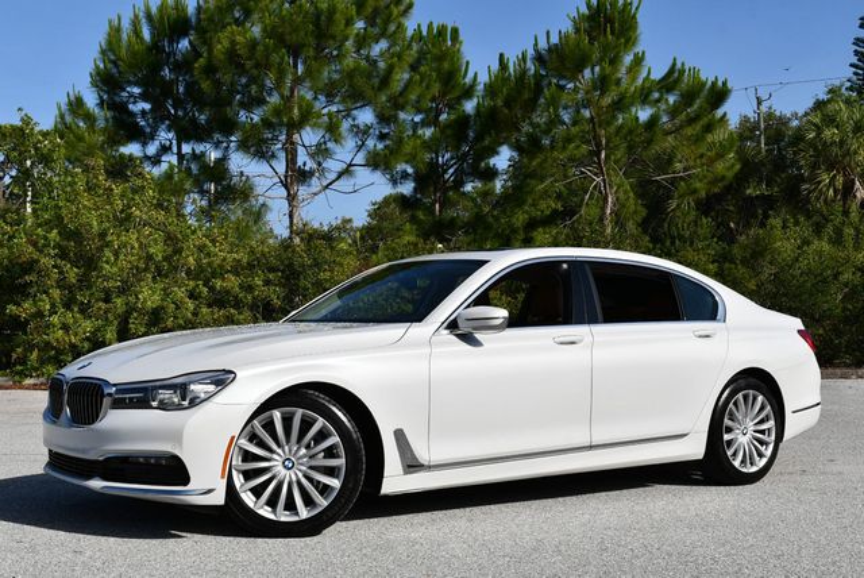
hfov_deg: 41.1
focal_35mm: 48
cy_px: 289
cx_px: 432
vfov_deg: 28.1
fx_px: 1153
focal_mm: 24
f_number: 9
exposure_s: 1/320
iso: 100
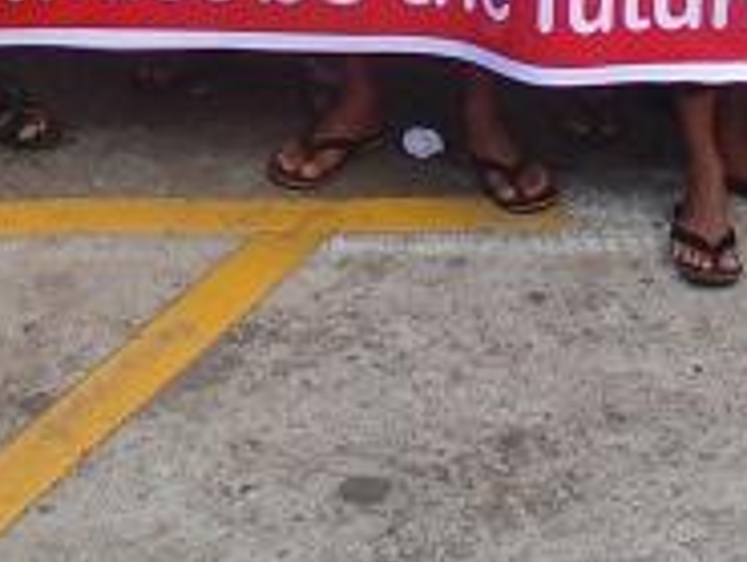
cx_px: 412
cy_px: -574
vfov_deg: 12.1
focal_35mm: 108
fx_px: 2332
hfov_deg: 18.2
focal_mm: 4.5
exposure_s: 1/60
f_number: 3.1
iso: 80
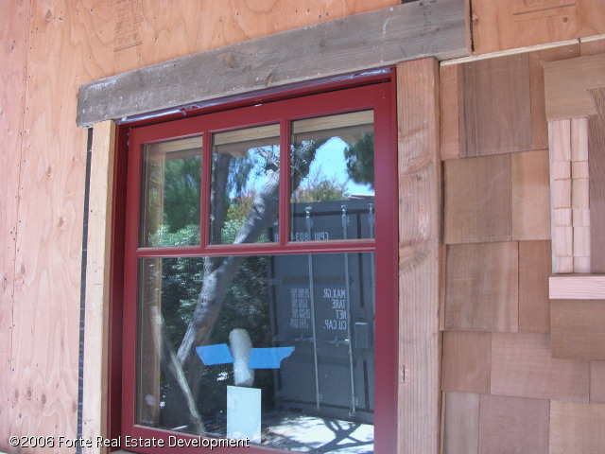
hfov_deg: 52.6
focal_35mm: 35
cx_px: 302
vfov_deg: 40.7
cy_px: 227
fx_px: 612
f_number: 3.2
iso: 100
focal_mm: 8.9
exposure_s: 1/68.8
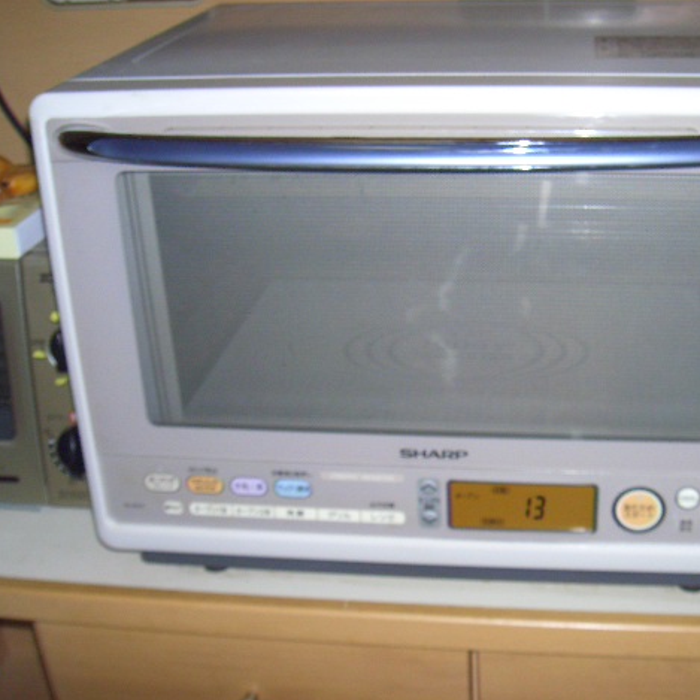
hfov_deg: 35.7
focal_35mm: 47
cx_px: 466
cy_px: 357
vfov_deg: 36.1
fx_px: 1075
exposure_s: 1/60
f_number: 4.8
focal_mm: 8
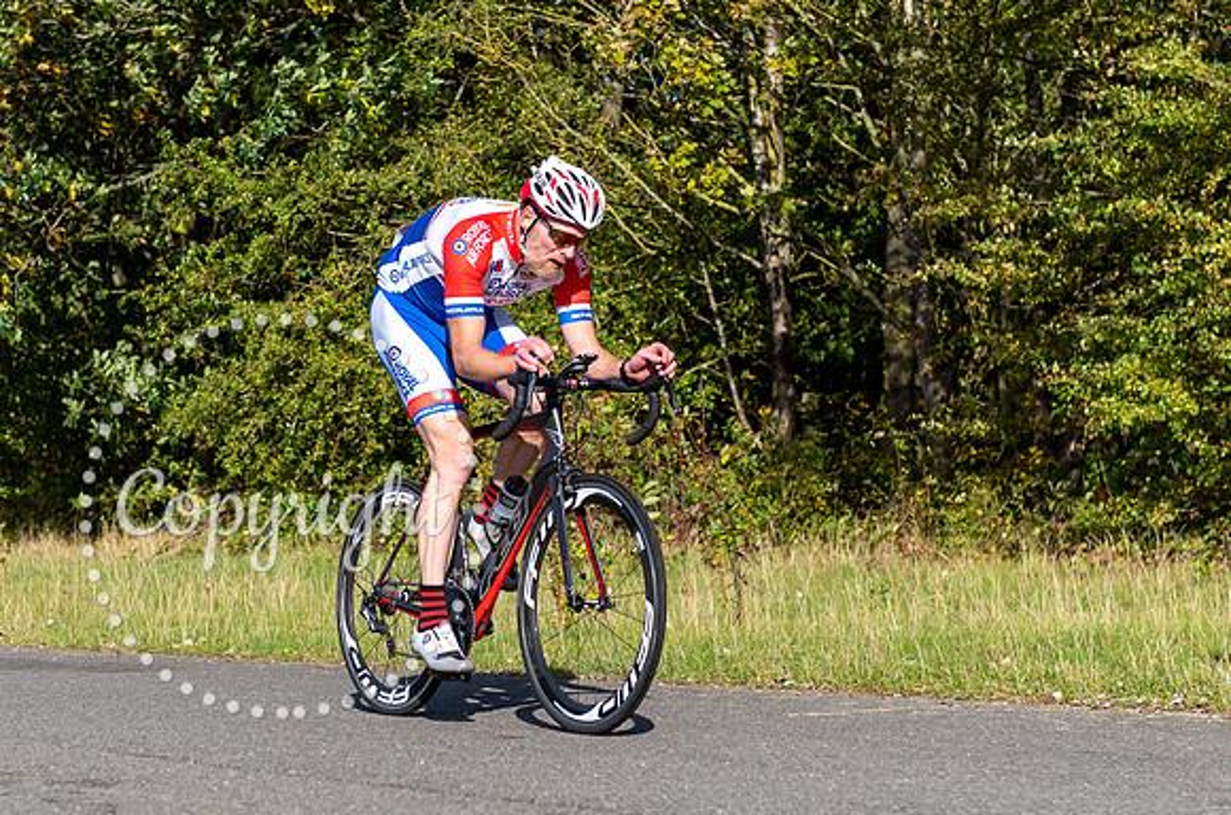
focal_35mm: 96
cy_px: 356
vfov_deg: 14.2
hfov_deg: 21.2
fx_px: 3276
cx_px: 473
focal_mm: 62
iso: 200
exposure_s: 1/2500
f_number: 3.5
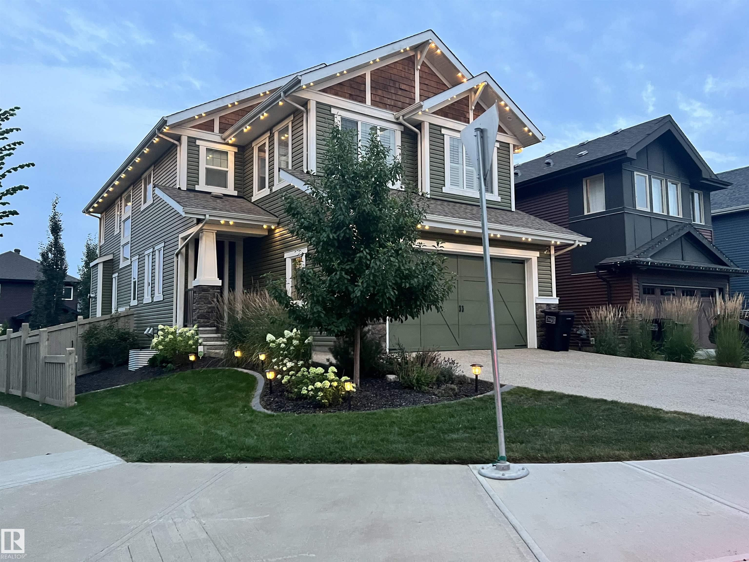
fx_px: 563
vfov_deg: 53.1
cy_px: 281
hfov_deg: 67.3
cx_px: 374
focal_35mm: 26
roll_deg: +0.6
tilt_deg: +4.4
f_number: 1.5
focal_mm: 5.7
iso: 500
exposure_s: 1/51
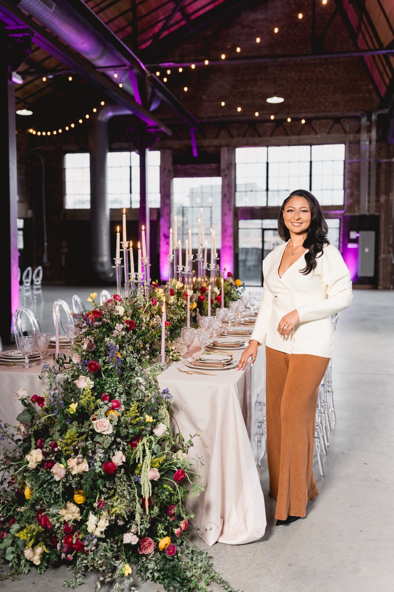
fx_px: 575
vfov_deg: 54.4
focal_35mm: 35
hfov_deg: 37.8
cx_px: 197
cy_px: 296
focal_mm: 35
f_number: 2
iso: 640
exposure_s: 1/200
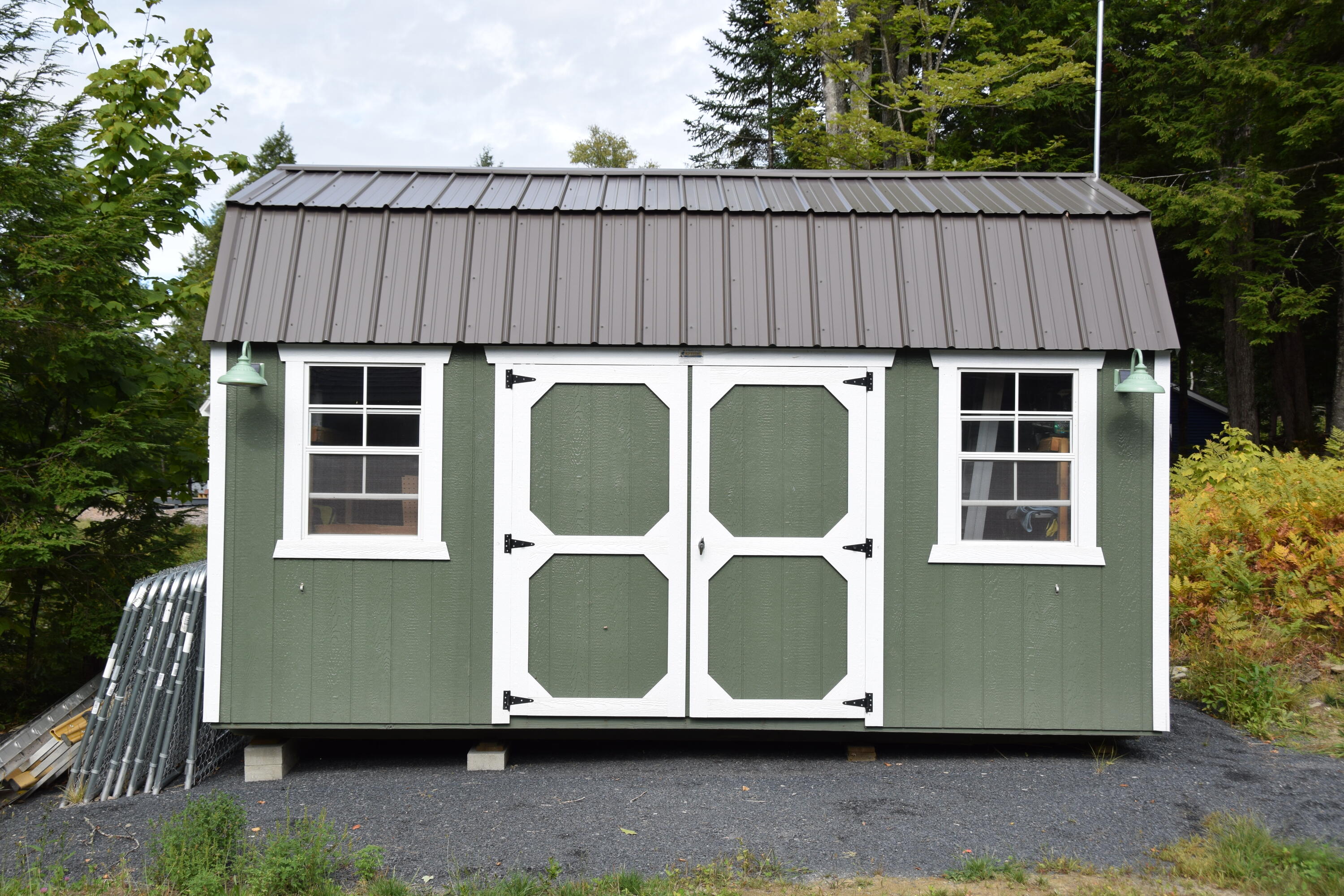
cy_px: 448
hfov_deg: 46.4
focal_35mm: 42
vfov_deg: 31.9
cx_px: 672
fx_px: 1568
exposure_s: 1/320
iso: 200
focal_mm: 28
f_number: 9
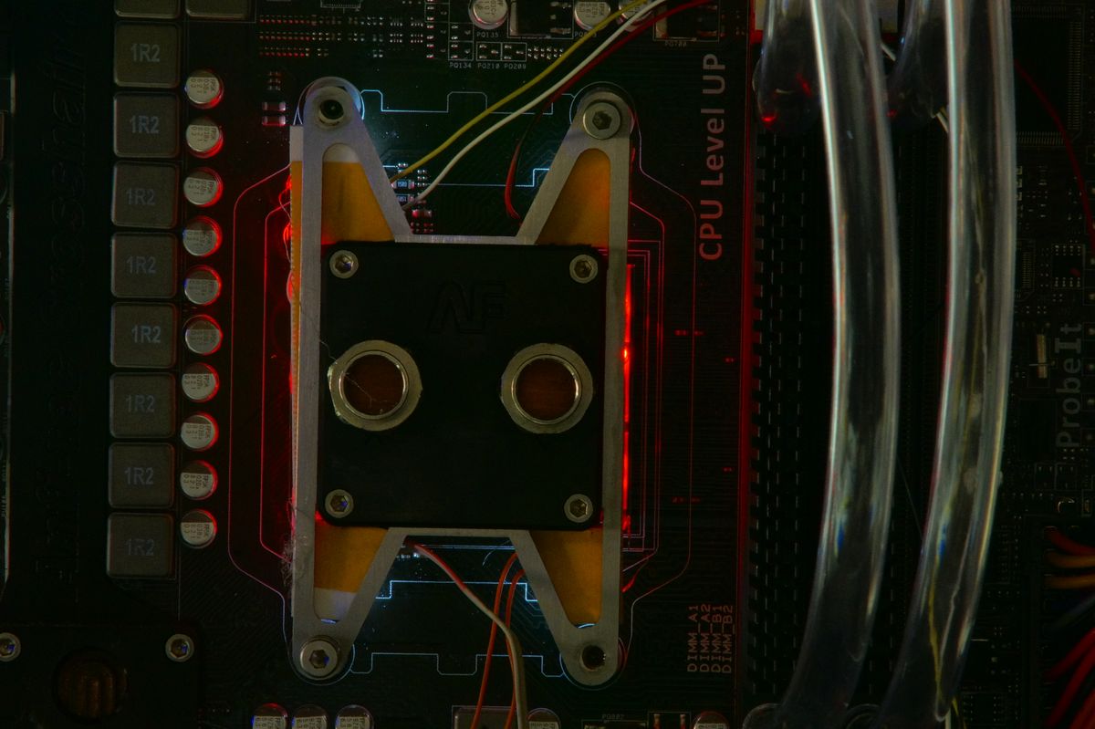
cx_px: 548
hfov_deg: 6.9
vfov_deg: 4.6
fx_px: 9121
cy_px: 364
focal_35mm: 300
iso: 1600
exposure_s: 6
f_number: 25
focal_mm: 200
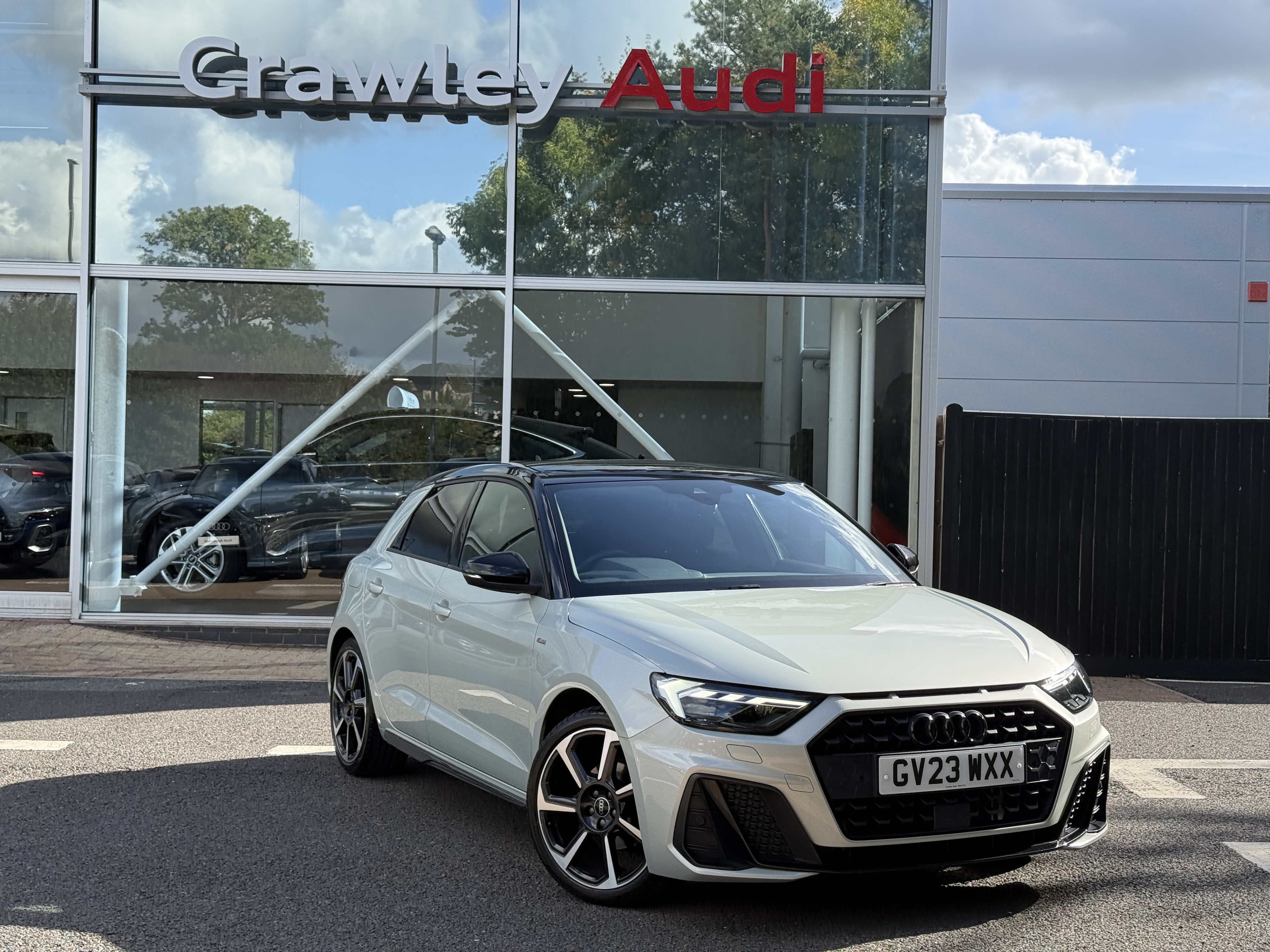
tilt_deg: +1.2
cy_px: 476
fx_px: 1761
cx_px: 635
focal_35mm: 48
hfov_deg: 39.7
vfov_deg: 30.3
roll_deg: -0.3
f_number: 1.78
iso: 80
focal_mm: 6.76
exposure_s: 1/1838
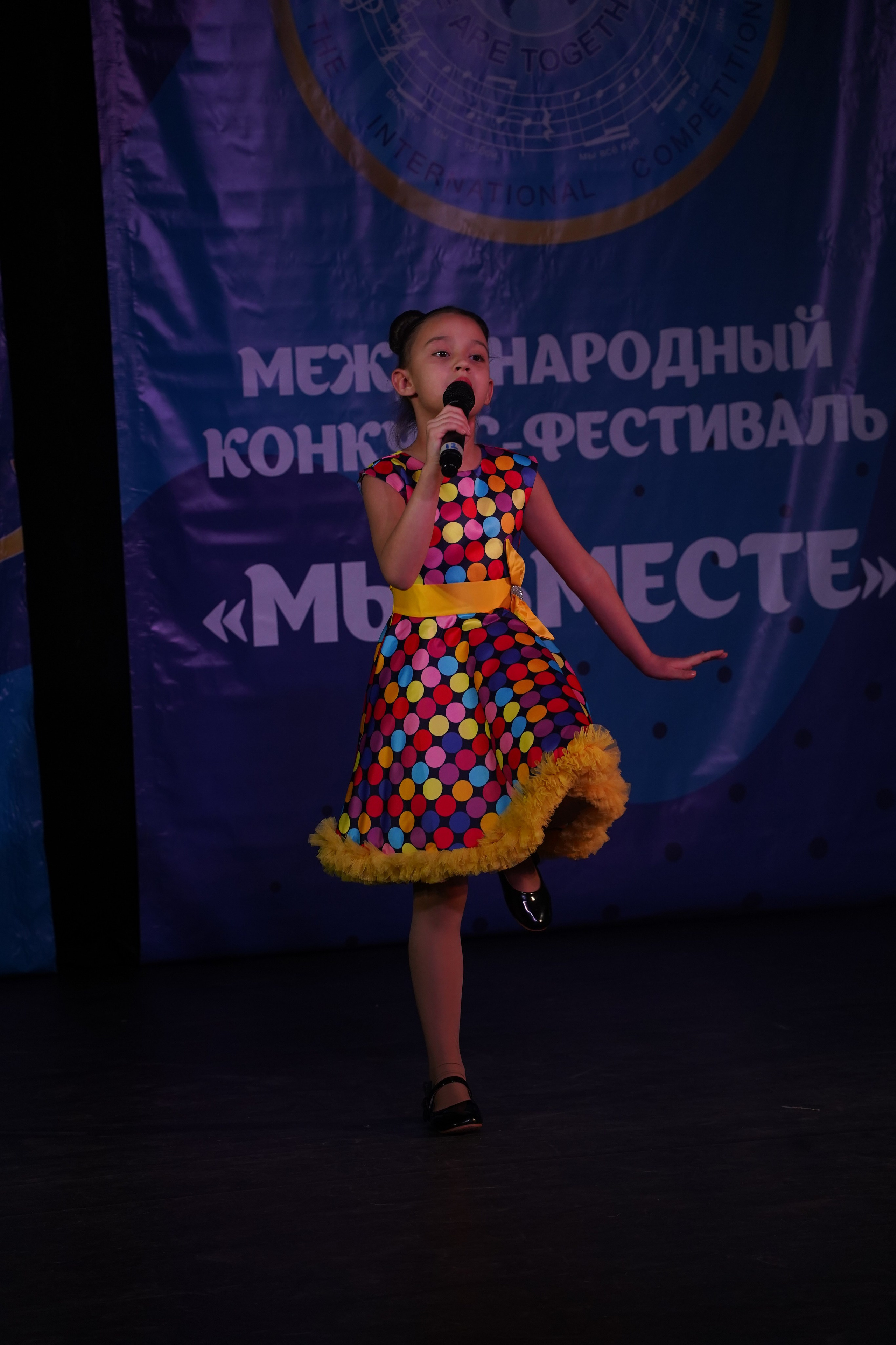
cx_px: 448
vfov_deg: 23.1
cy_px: 672
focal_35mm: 88
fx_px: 3285
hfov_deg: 15.5
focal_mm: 88
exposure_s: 1/400
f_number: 5.6
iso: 1600
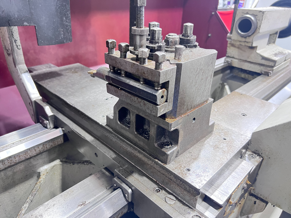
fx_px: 219
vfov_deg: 53.1
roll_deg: -1.9
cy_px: 109
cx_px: 146
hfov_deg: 67.3
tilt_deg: -28.4
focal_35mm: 26
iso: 400
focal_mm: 5.7
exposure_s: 1/50
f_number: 1.5
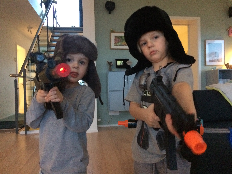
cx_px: 116
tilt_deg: -4.6
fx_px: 194
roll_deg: +0.7
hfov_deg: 61.7
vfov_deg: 48.2
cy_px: 87
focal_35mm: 29
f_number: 2.2
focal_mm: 4.15
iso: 640
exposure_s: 1/17
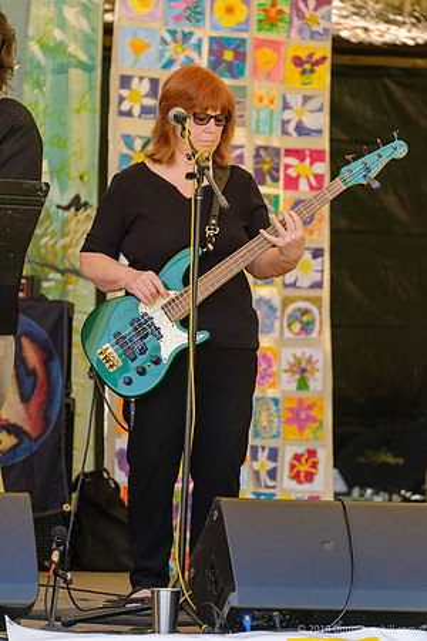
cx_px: 214
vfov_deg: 7.1
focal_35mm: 290
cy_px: 320
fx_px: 5159
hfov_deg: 4.7
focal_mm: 290
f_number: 5.6
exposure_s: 1/640
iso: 1000
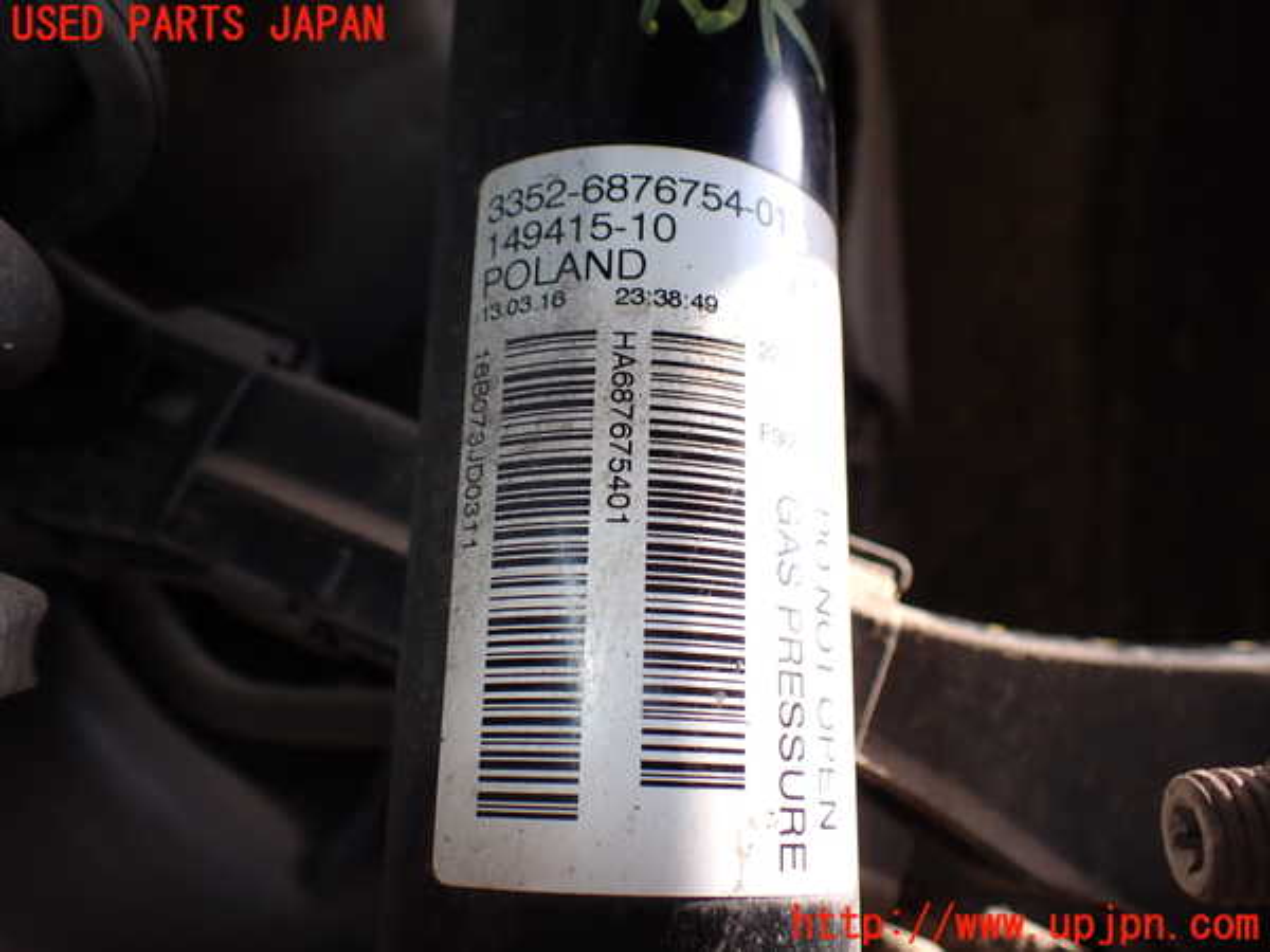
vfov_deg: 46.8
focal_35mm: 30
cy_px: 476
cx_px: 635
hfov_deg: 60.0
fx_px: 1101
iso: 100
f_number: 6.3
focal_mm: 5.4
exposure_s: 1/60
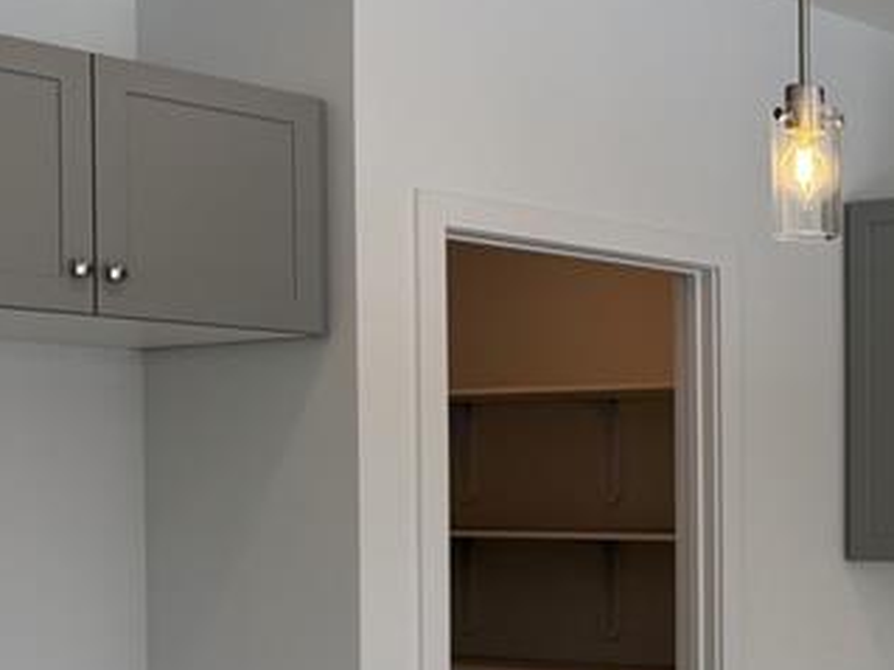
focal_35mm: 77
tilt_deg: -1.6
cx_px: 1113
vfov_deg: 18.9
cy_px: 569
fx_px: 1988
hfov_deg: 23.0
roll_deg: -0.4
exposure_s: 1/742
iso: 100
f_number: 1.78
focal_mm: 6.76
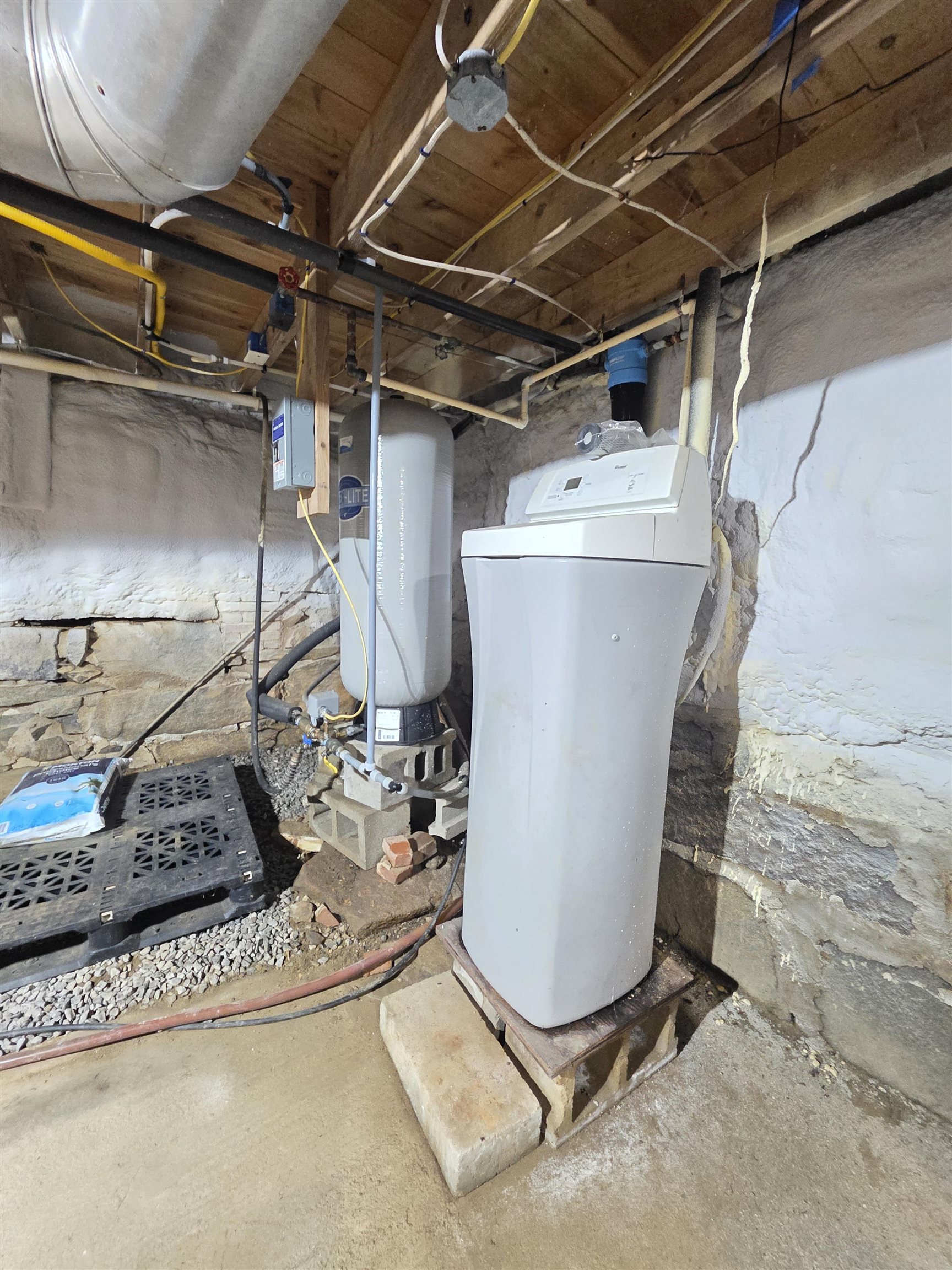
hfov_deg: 89.9
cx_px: 476
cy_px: 635
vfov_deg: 106.2
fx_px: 477
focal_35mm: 13
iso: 1600
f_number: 1.9
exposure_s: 1/24
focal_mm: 2.2
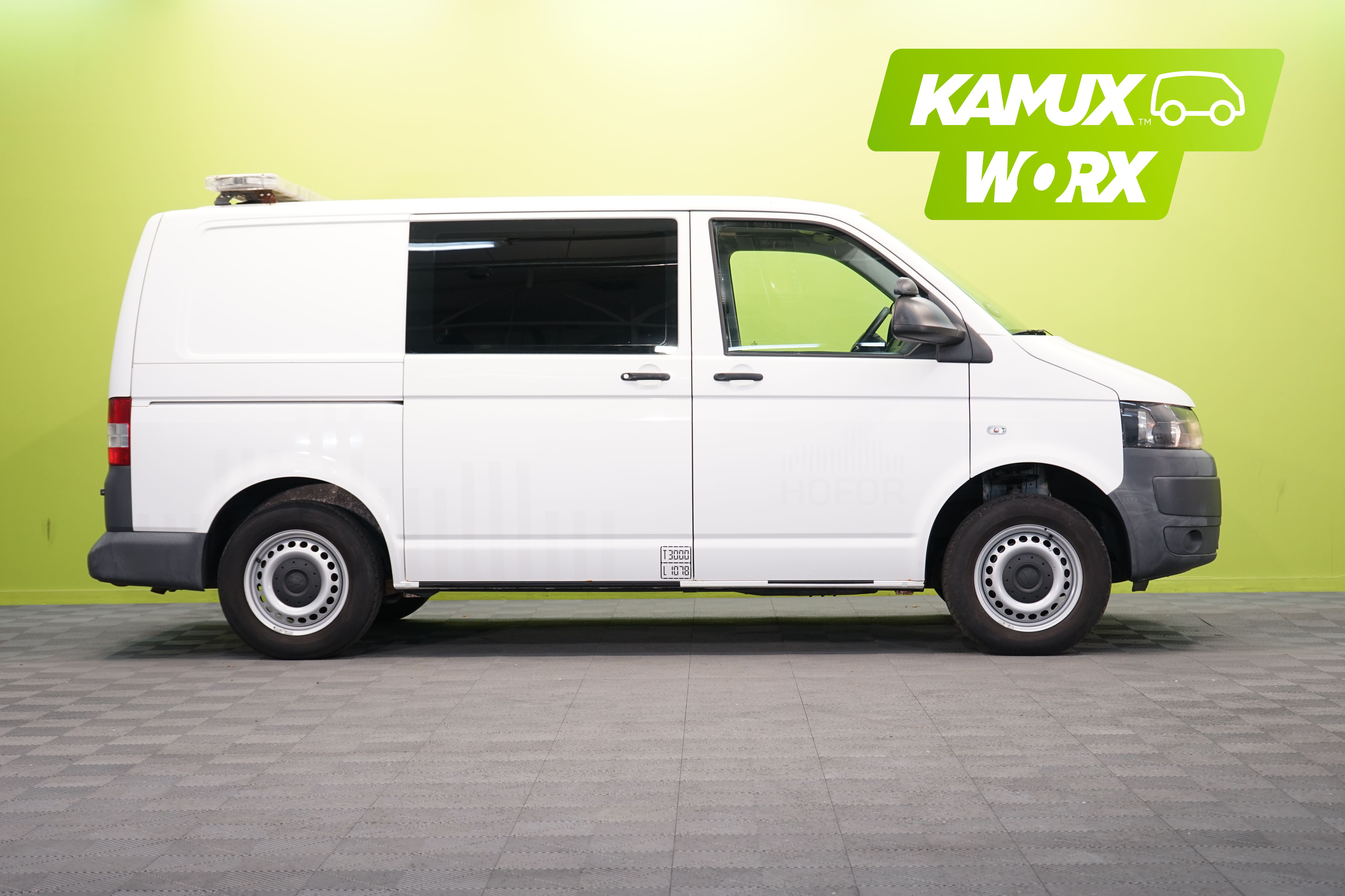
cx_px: 672
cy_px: 448
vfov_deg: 22.6
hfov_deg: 33.4
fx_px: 2241
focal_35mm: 60
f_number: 5
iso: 500
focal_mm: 60
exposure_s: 1/30
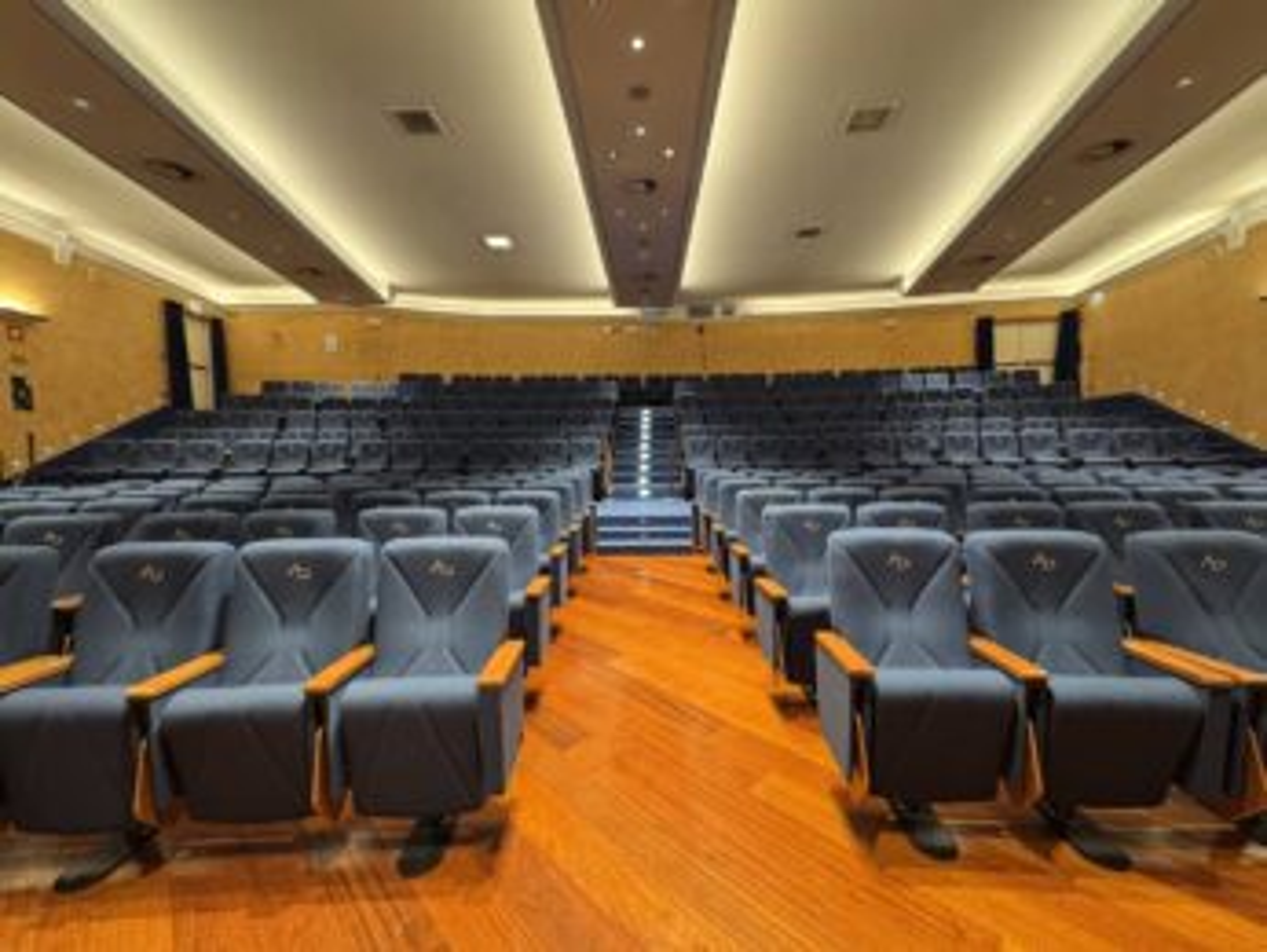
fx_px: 513
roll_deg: +1.3
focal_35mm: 14
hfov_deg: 102.0
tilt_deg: -3.9
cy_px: 476
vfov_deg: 85.7
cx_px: 634
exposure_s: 1/50
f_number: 2.2
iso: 200
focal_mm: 2.22
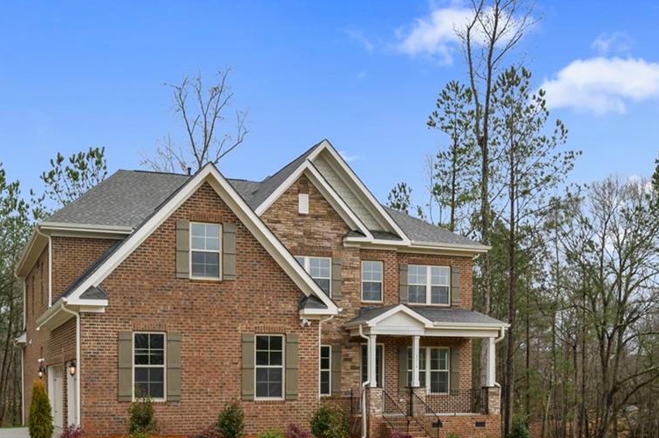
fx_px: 750
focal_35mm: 41
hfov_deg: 46.9
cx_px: 237
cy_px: 293
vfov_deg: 32.3
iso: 400
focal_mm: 20
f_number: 13
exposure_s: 1/100
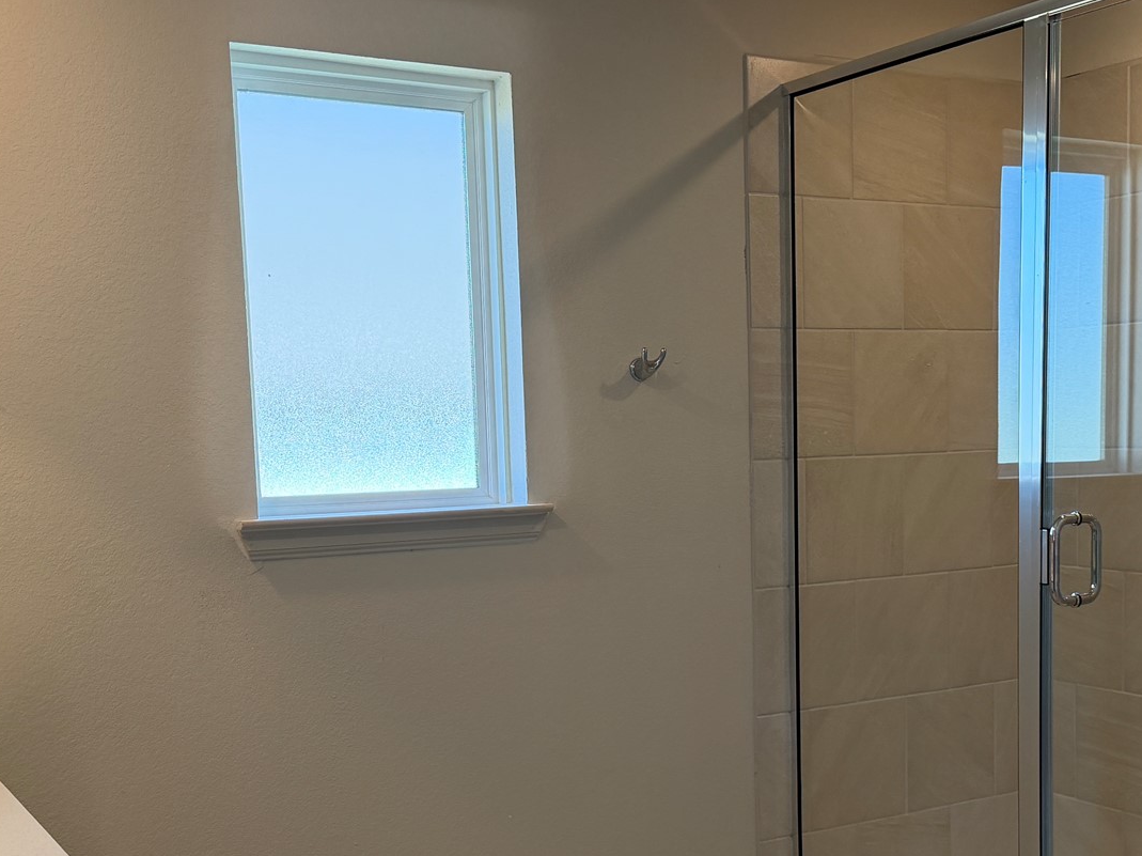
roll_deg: +1.9
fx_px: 1517
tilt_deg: -6.0
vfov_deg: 31.3
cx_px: 669
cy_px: 558
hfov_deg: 41.1
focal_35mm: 46
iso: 160
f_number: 1.78
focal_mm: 6.76
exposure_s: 1/222
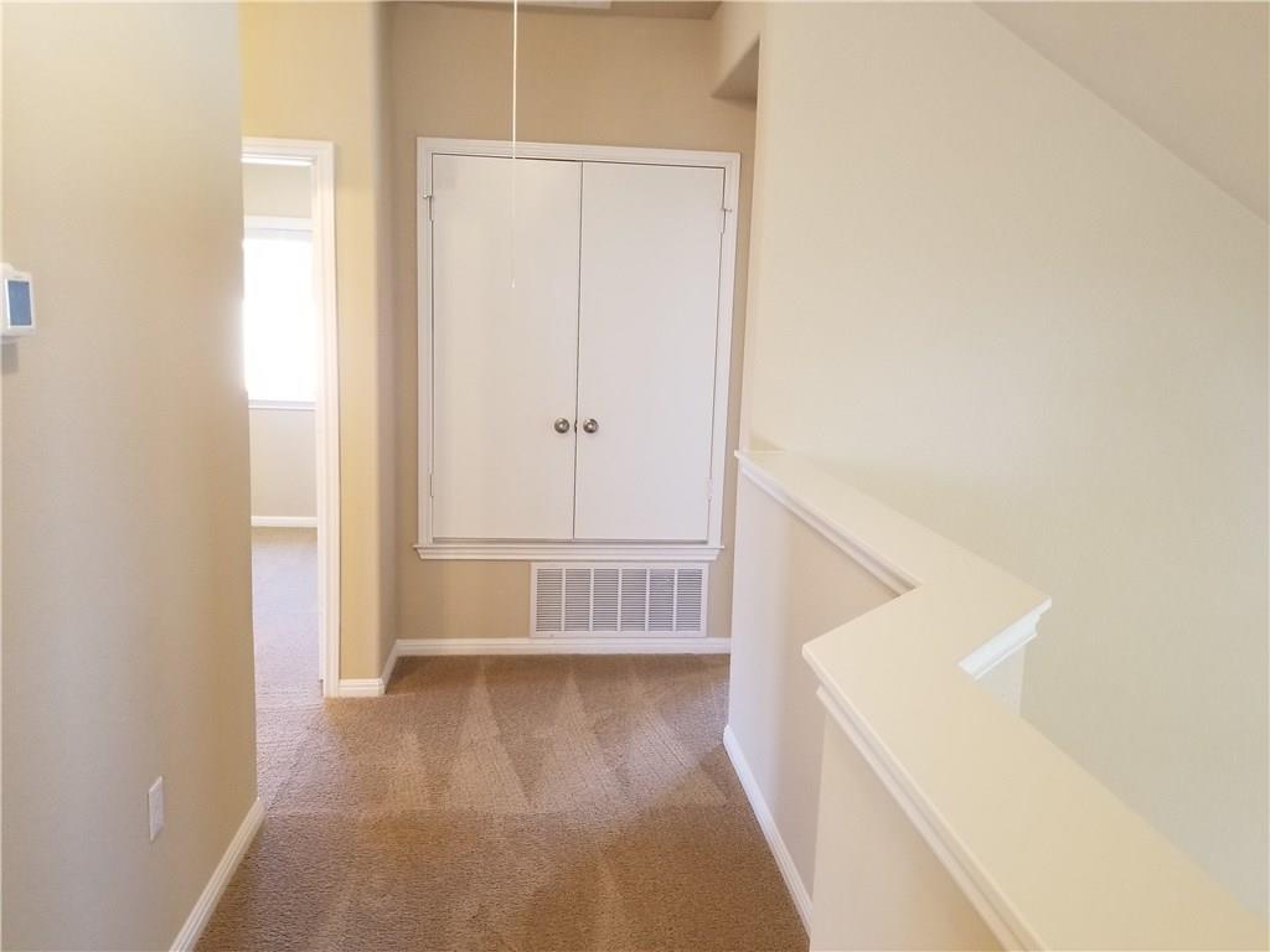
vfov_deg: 53.1
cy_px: 476
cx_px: 635
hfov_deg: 67.3
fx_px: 954
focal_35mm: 26
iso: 160
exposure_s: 1/30
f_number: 1.7
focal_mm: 4.25
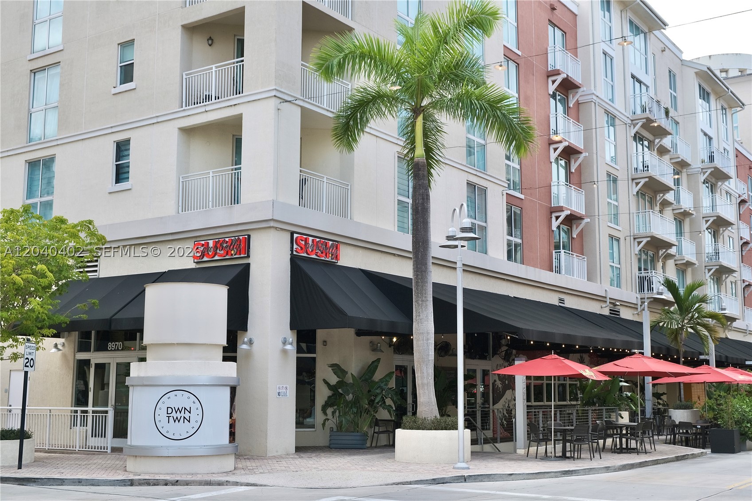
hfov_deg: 45.4
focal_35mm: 43
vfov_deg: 31.2
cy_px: 250
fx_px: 898
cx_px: 376
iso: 500
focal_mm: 28.9
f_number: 5.6
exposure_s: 1/200
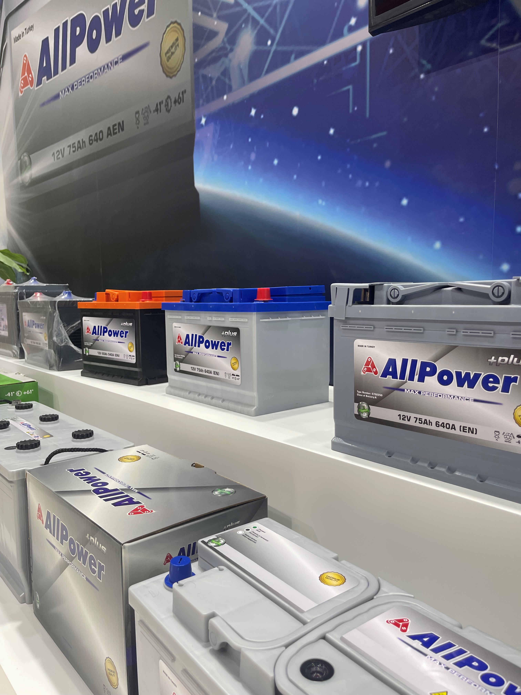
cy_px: 348
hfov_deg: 53.1
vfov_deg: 67.3
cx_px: 260
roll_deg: +1.2
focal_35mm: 26
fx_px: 522
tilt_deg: -5.7
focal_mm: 5.1
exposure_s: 1/100
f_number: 1.6
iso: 80
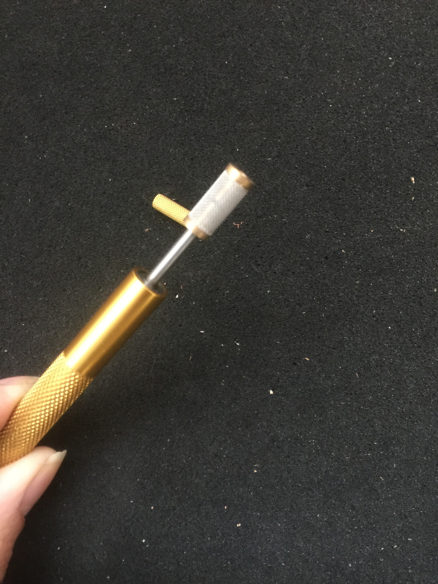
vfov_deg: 61.7
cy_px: 292
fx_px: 489
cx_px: 219
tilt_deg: -74.2
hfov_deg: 48.2
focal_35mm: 29
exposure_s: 1/10
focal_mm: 4.15
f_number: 2.2
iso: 125
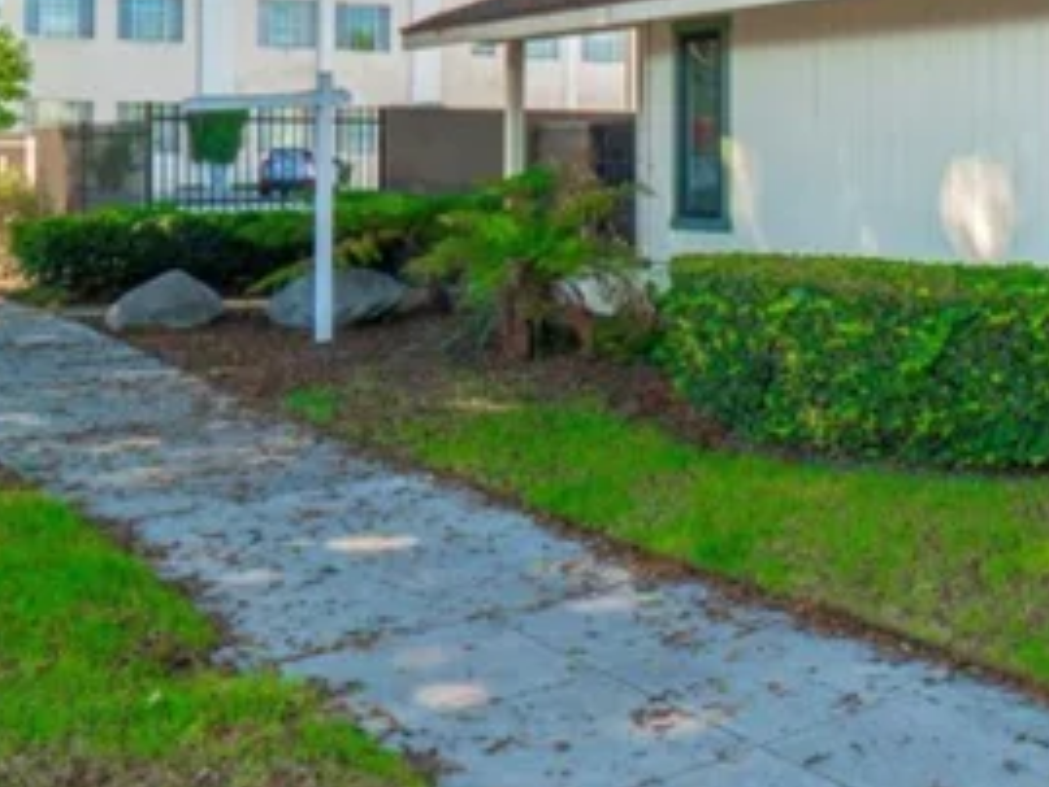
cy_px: 132
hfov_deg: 37.5
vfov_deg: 31.2
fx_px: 1364
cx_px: 1051
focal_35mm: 45
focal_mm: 10
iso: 100
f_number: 8
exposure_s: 1/80
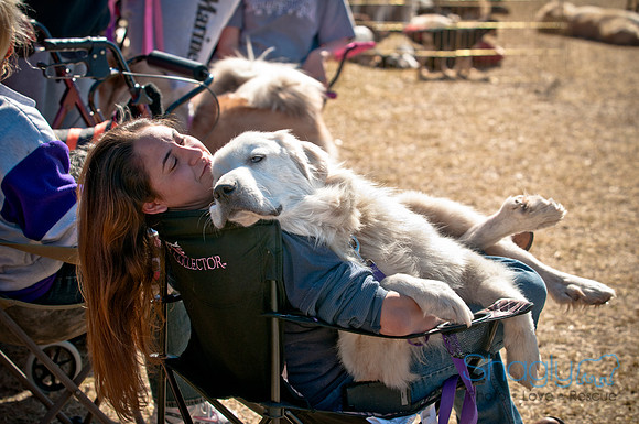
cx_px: 320
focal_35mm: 120
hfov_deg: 17.1
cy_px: 212
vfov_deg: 11.4
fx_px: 2127
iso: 200
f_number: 5
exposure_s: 1/640
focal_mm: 80
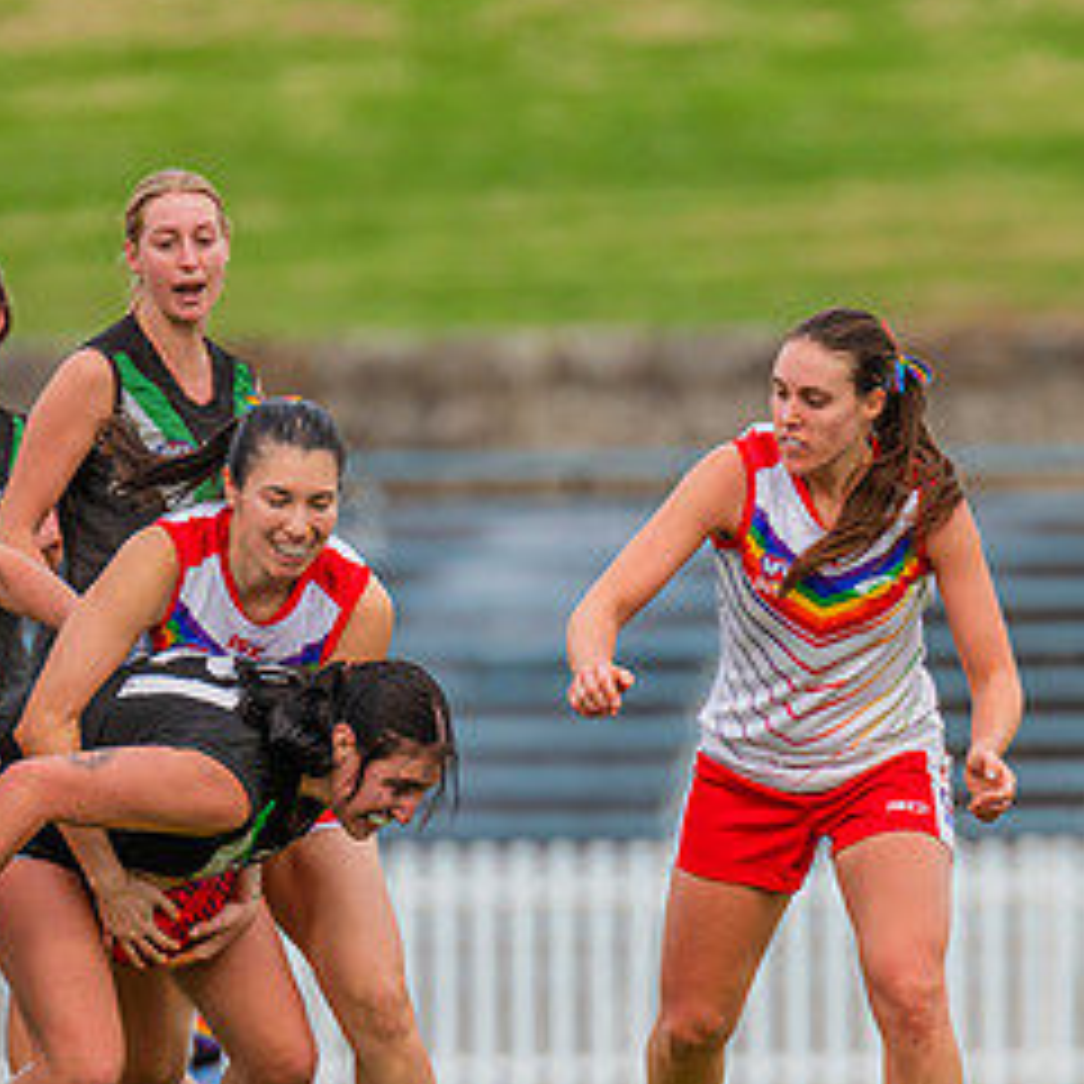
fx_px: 37661
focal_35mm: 1063
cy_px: 671
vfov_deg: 1.6
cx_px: 470
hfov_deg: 1.6
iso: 800
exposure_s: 1/1000
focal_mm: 420
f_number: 5
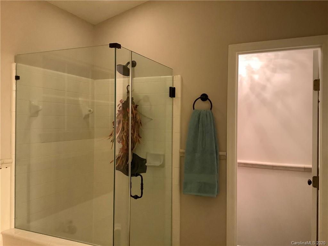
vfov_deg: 45.4
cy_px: 123
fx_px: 294
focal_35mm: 31
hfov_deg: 58.4
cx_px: 164
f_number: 2.4
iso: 400
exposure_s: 1/50
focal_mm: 3.3
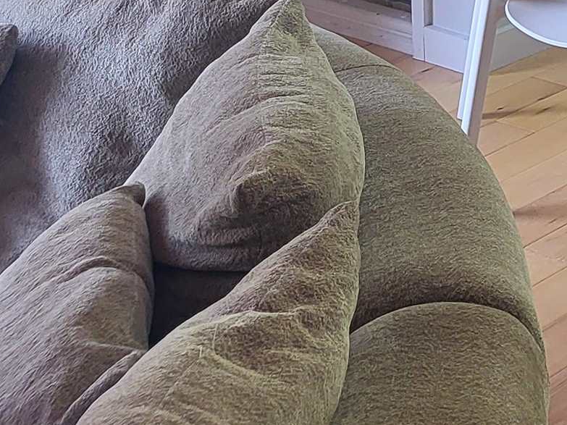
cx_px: 1101
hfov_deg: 15.7
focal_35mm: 102
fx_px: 1670
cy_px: -354
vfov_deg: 13.0
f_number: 1.8
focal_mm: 5.4
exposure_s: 1/120
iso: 100
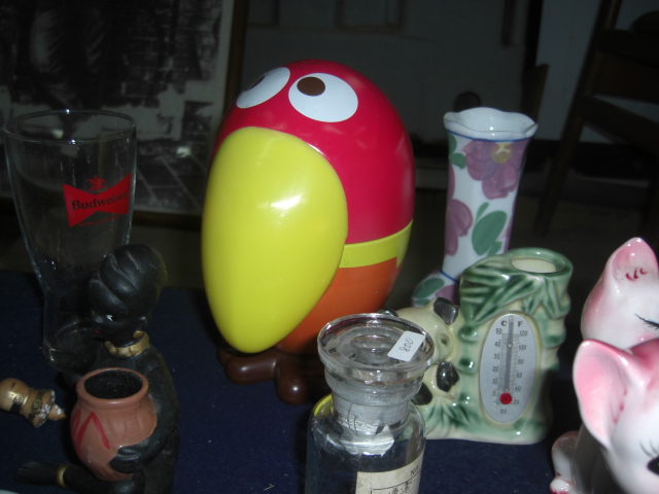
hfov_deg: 49.0
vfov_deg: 37.7
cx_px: 330
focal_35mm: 38
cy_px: 247
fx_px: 723
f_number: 2.8
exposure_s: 1/60
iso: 80
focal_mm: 7.9
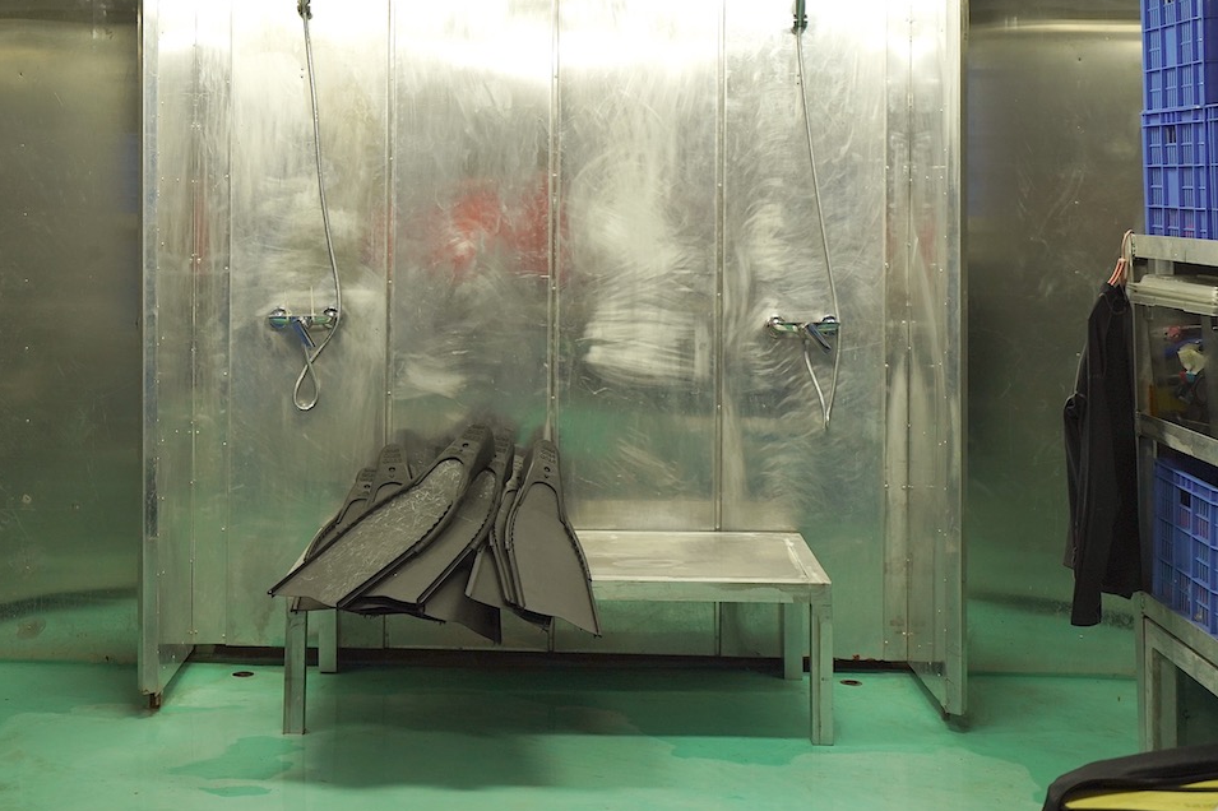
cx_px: 462
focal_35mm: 55
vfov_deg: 24.3
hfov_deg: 36.1
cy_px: 200
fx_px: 1860
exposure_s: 1/80
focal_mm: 35
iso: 1250
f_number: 4
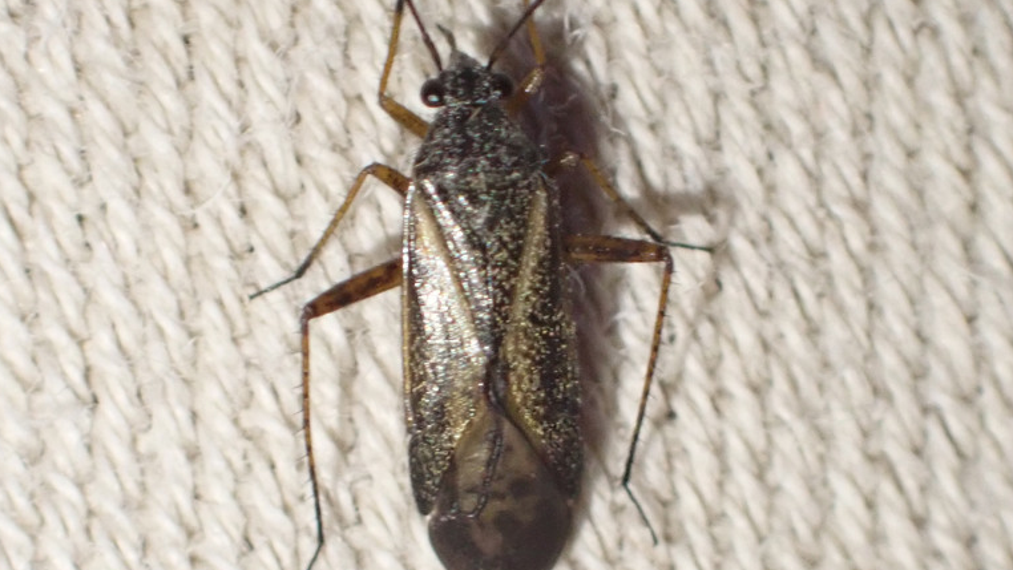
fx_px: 3278
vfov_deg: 9.9
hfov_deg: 17.6
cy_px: 250
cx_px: 507
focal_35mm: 122
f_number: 4.9
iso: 800
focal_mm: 18
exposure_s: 1/125
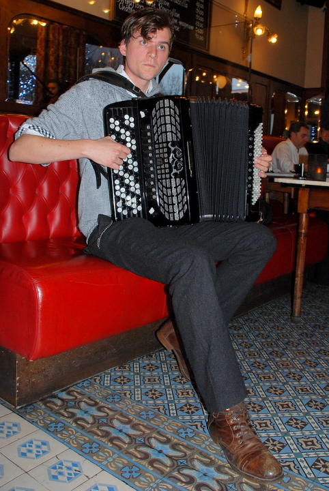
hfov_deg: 43.7
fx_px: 410
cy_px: 246
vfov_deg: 61.9
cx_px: 164
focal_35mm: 30
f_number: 3.8
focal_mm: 20
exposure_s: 1/60
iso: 320
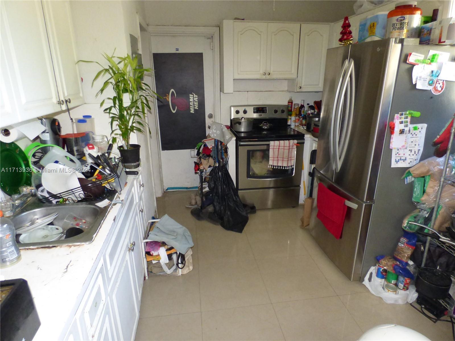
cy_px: 170
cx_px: 228
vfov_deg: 66.0
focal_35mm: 20
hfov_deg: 81.7
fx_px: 263
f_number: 2.8
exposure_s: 1/60
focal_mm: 3.58
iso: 800
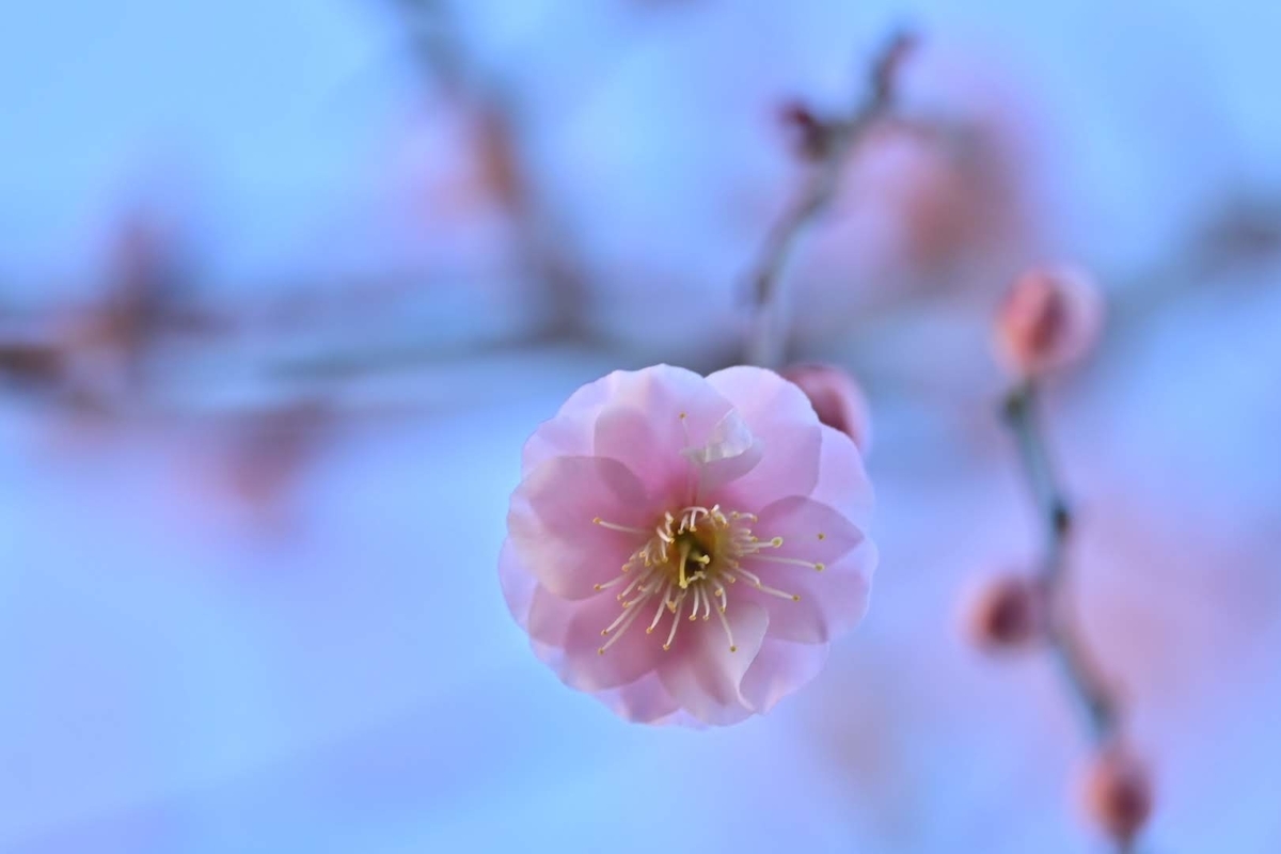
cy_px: 427
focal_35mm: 375
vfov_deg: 3.7
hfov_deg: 5.5
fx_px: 13343
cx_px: 640
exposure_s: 1/160
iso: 250
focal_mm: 250
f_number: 6.3
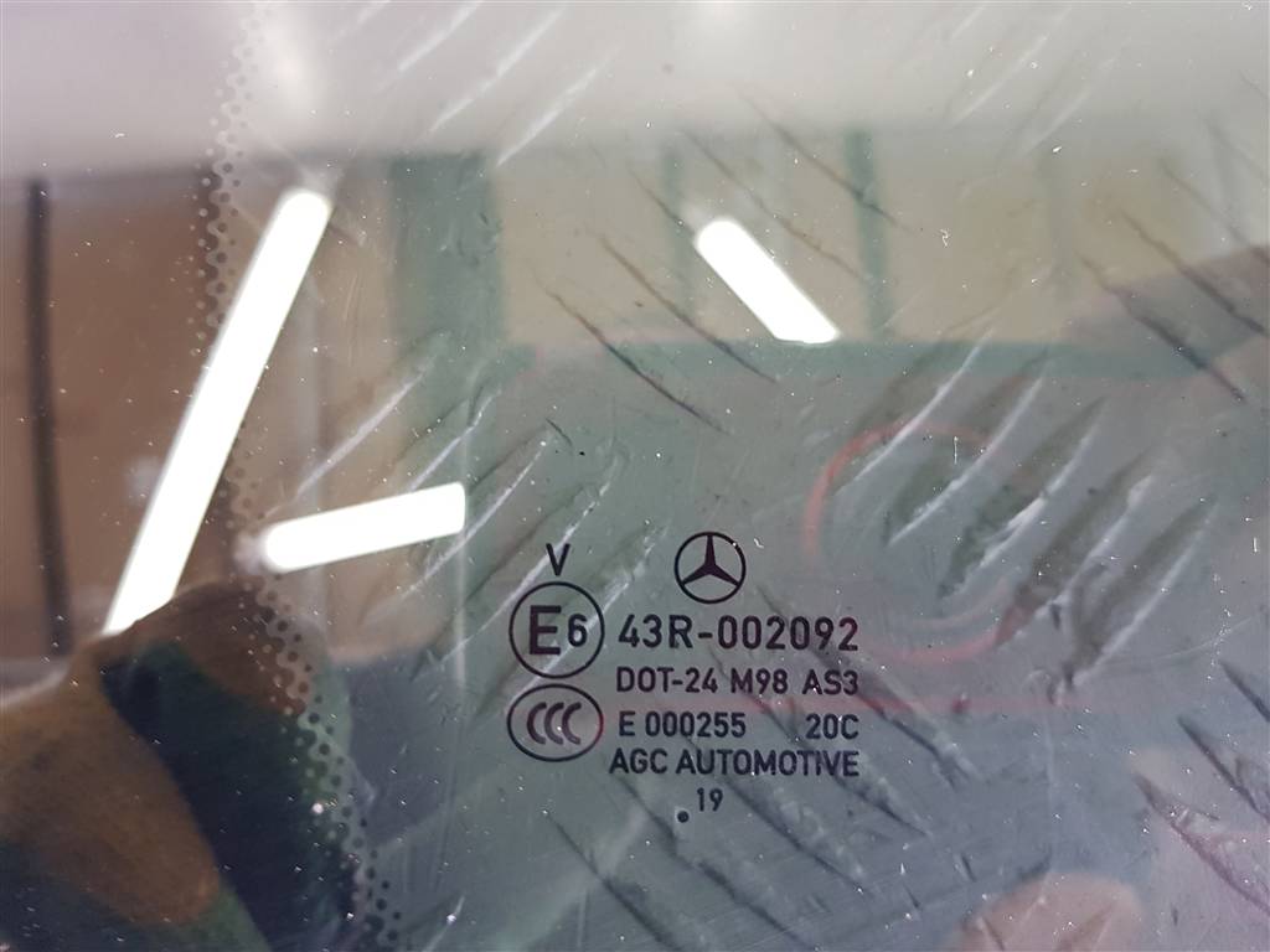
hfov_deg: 67.3
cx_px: 635
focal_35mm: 26
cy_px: 476
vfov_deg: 53.1
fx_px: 954
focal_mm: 4.2
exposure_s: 1/33
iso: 200
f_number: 1.7
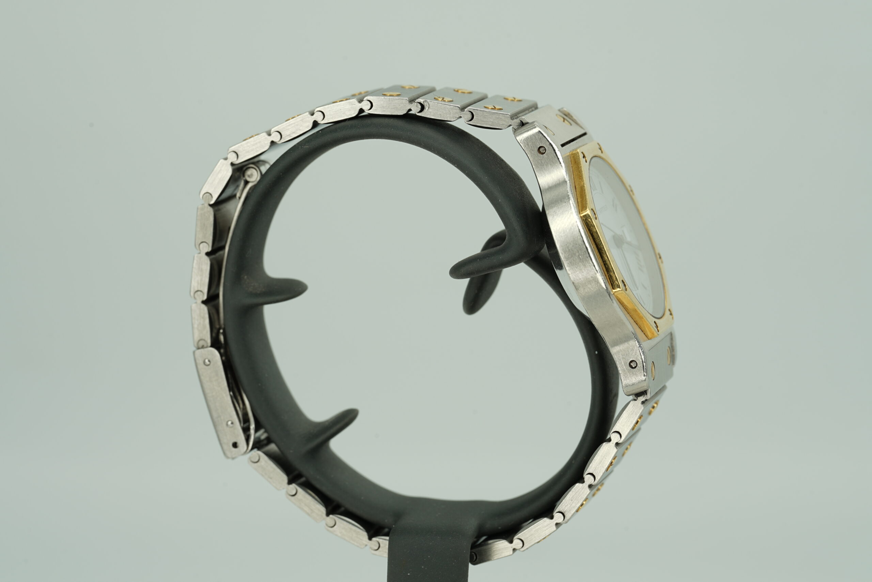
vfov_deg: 13.0
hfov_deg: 19.5
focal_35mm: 105
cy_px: 291
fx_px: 2543
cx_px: 436
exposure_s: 1/5
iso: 80
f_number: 11
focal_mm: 105
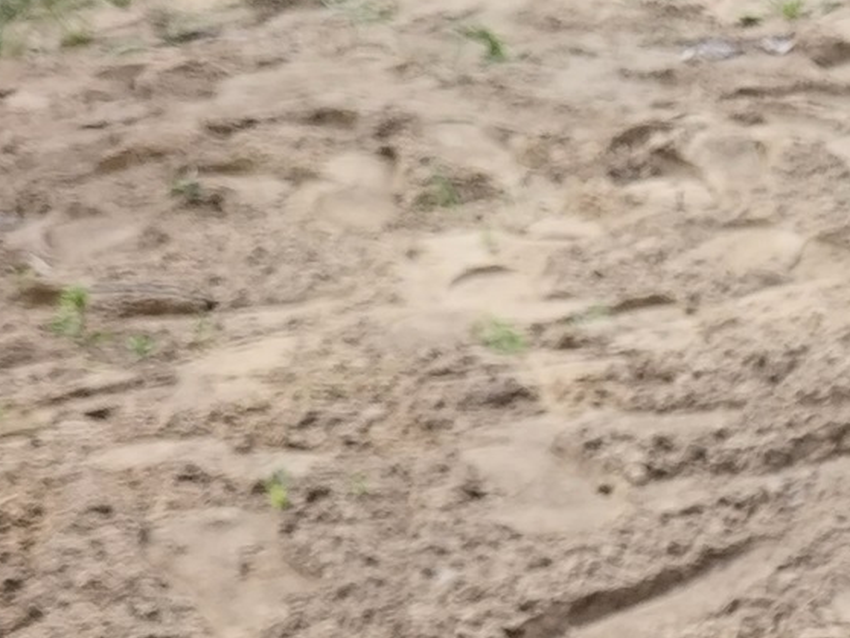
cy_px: 856
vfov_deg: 14.8
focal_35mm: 95
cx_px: 1289
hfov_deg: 18.3
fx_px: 2334
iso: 25
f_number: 1.8
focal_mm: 4
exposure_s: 1/236
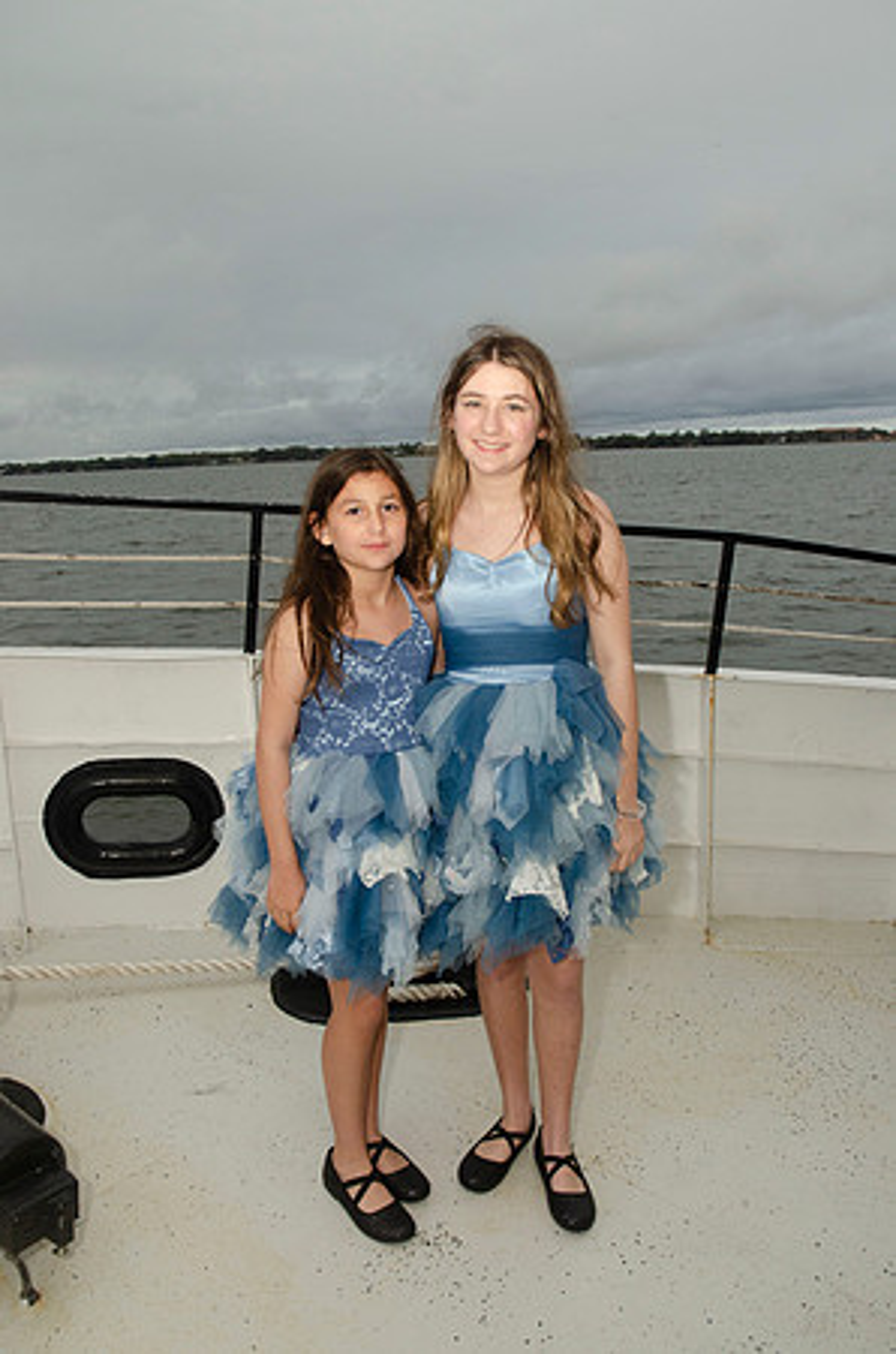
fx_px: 1013
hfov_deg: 47.7
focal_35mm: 27
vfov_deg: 67.5
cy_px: 677
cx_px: 448
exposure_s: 1/250
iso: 400
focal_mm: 18
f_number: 6.3
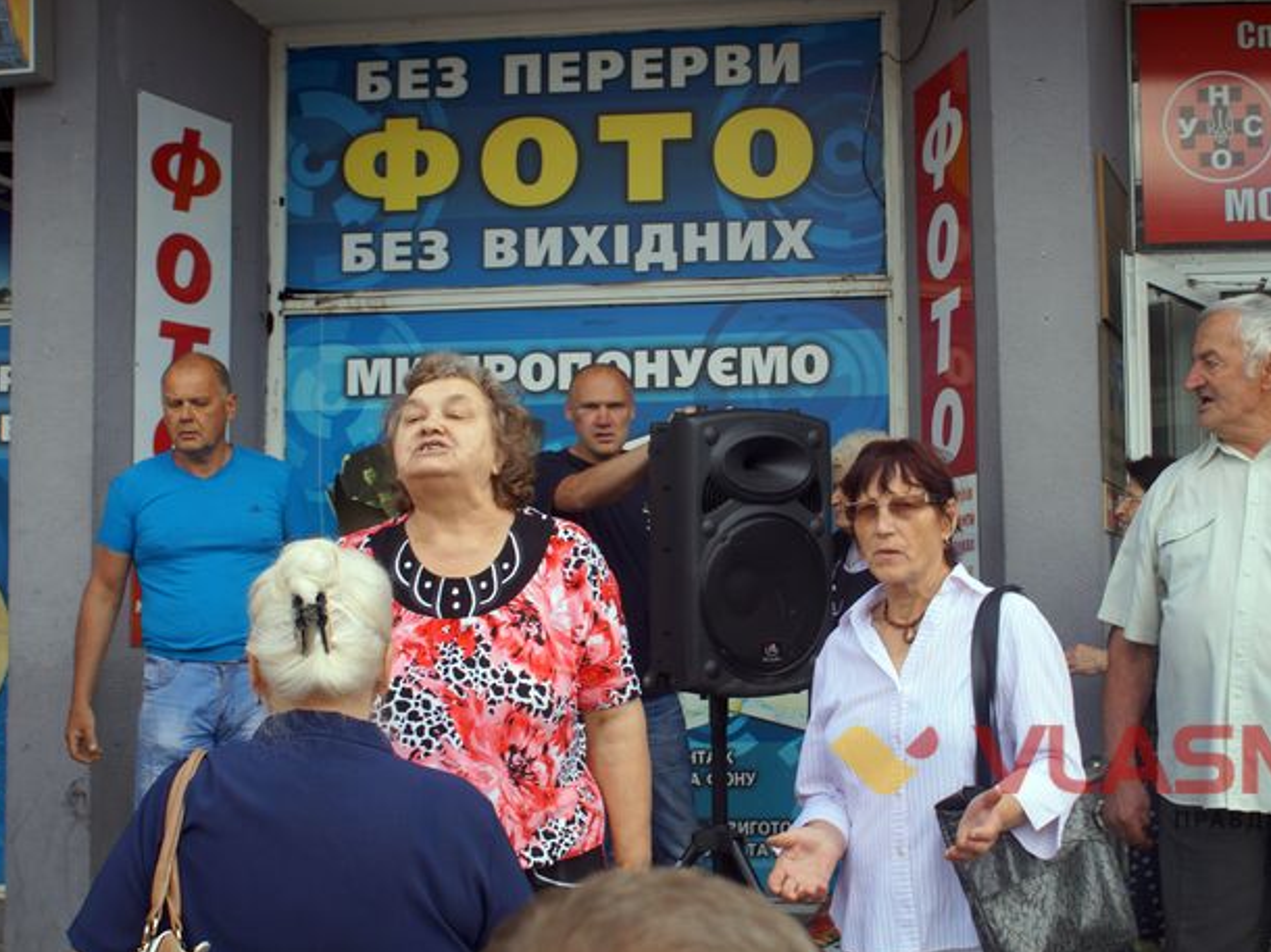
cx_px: 704
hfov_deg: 43.8
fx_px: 1578
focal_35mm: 43
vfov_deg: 33.6
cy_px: 478
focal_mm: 26
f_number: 4.5
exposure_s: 1/160
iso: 100
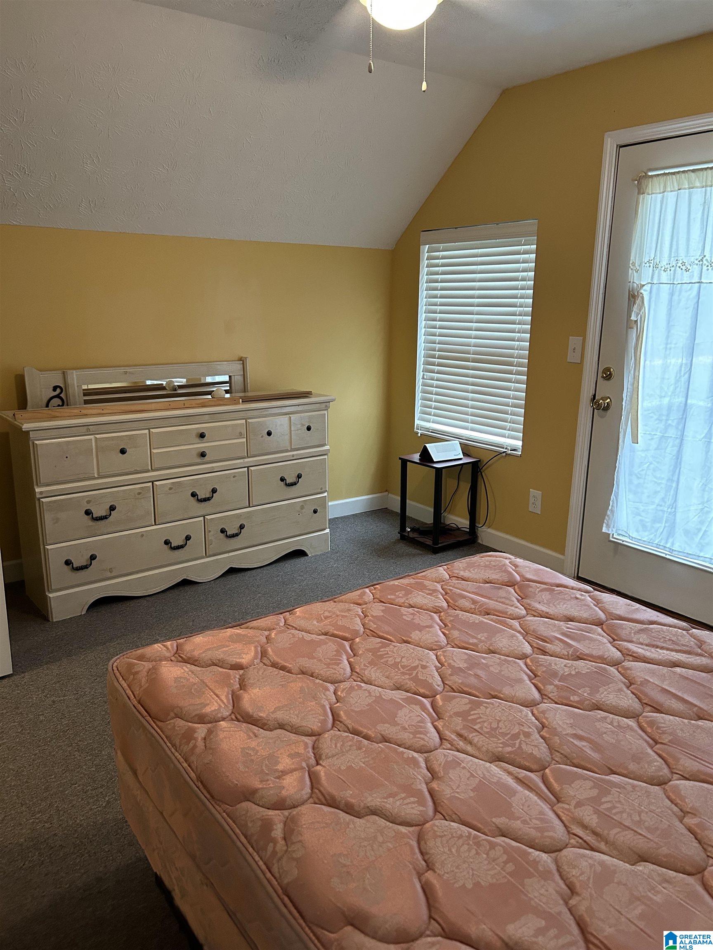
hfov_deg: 53.1
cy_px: 475
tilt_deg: -15.2
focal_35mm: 26
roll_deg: -0.7
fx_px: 714
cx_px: 356
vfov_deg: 67.3
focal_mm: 5.7
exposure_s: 1/60
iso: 320
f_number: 1.5
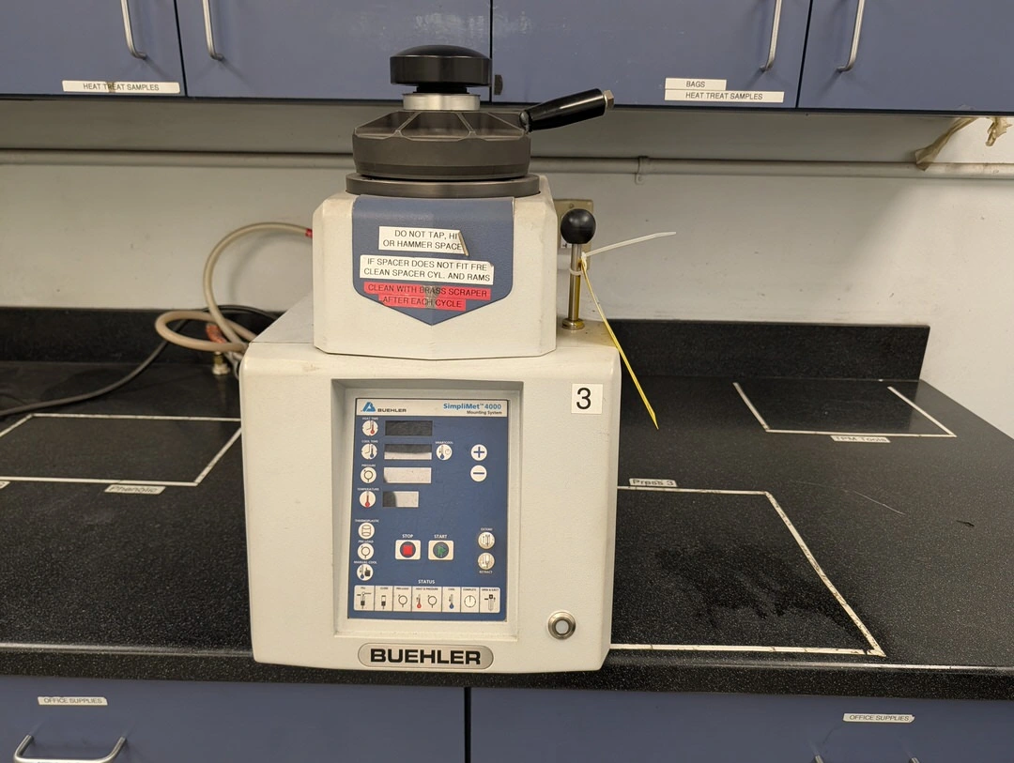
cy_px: 382
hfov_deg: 71.5
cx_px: 507
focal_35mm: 24
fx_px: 704
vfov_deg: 56.9
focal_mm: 6.9
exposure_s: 1/120
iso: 252
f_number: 1.68
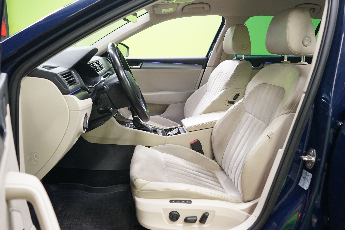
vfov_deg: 45.0
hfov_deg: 63.6
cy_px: 118
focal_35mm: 29
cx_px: 167
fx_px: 278
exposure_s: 1/50
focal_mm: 28
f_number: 5
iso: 2500
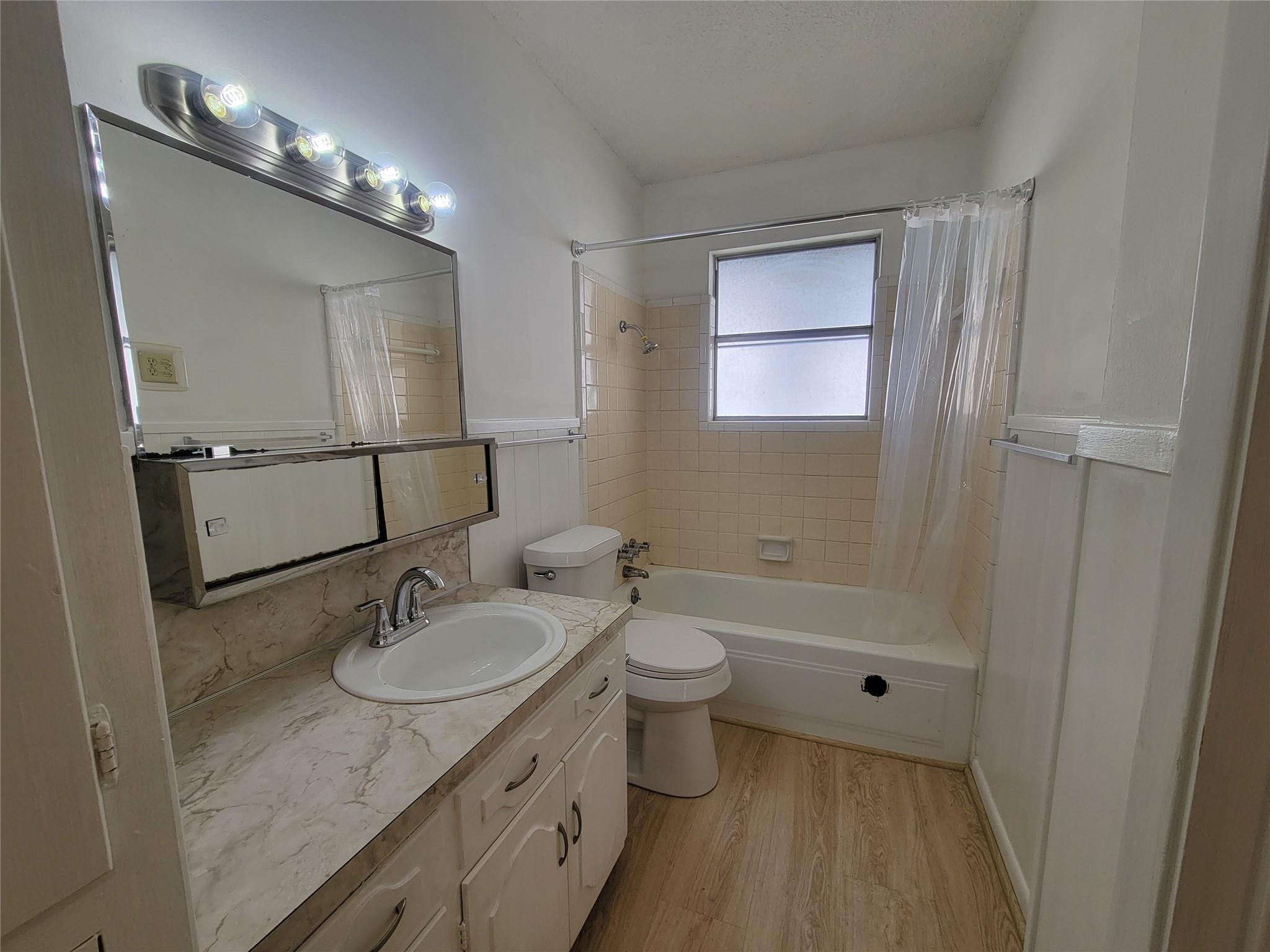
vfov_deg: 89.9
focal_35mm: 13
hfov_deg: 106.2
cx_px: 635
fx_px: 477
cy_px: 476
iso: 64
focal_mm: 2.2
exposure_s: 1/120
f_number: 2.2
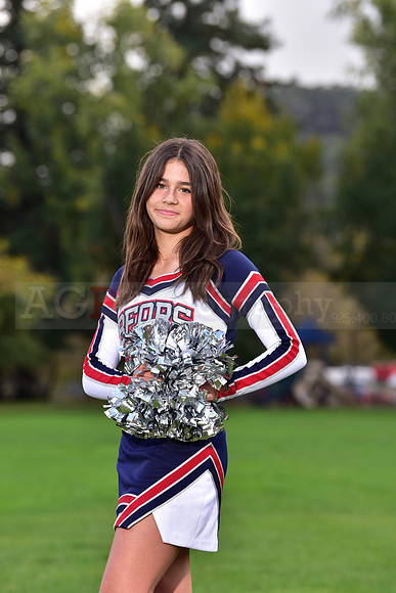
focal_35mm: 135
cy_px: 296
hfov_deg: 10.2
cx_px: 198
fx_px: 2226
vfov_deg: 15.2
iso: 200
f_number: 4.5
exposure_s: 1/250
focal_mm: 135
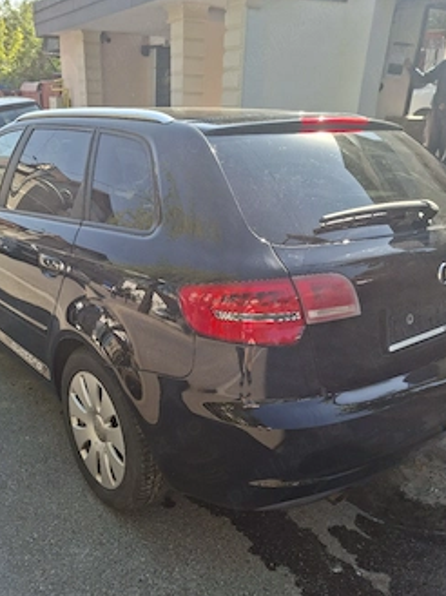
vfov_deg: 63.2
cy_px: 342
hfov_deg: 49.4
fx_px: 482
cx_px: 179
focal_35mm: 28
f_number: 1.8
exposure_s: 1/385
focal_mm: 5.54
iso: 50
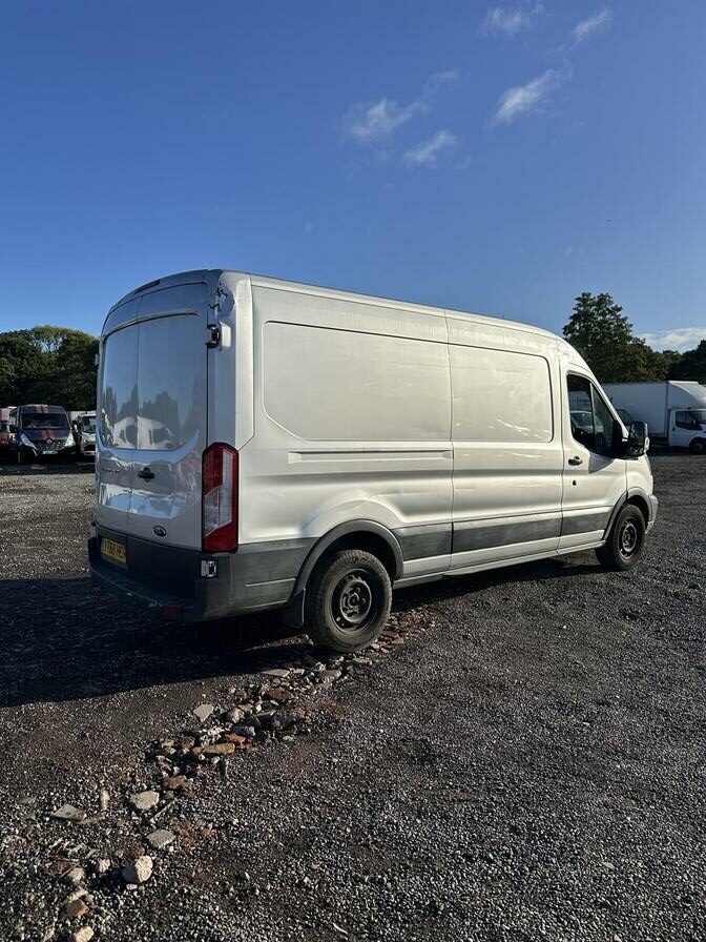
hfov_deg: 56.8
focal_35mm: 24
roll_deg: +0.2
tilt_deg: -4.9
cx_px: 353
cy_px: 471
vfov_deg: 71.6
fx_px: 653
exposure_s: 1/6623
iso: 80
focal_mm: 6.86
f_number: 1.78
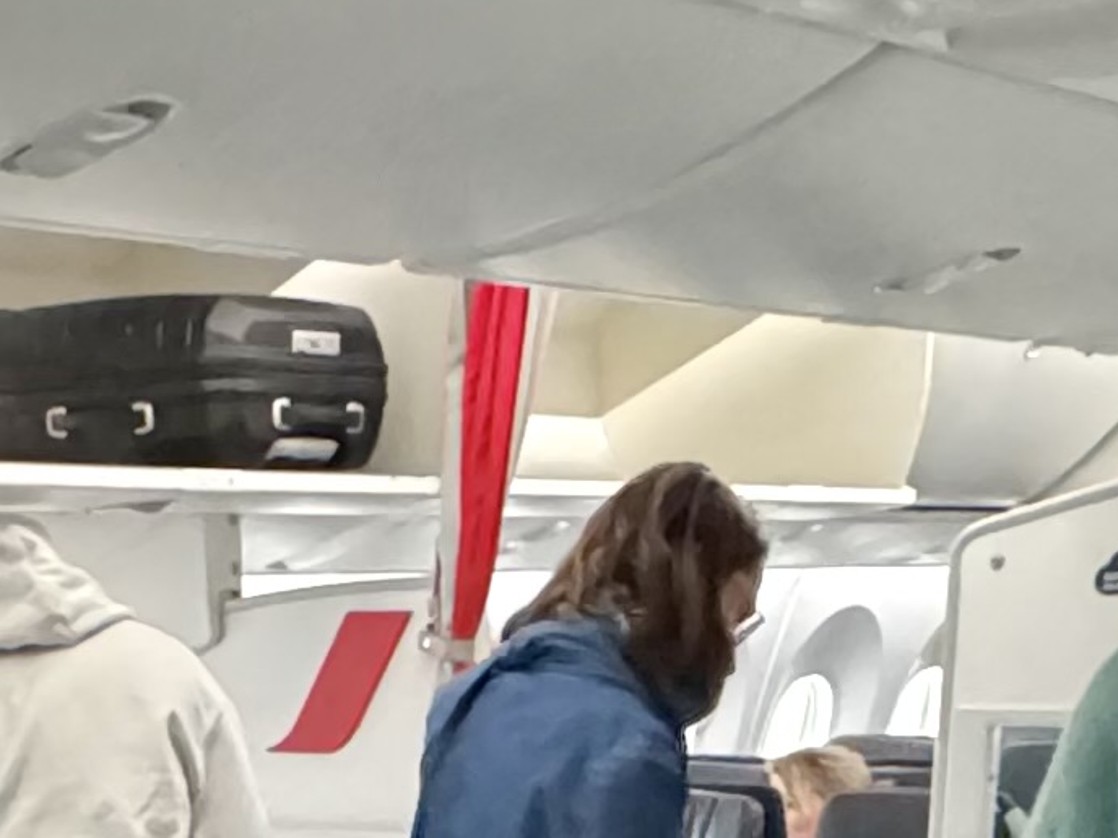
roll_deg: +1.2
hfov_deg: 23.7
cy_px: 1760
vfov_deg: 14.4
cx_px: 336
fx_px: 2648
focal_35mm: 82
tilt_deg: -23.4
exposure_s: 1/56
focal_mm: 2.22
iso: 1250
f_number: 2.2
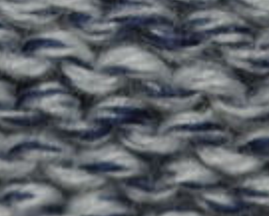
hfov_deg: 3.3
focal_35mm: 572
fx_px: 4558
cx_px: -648
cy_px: -250
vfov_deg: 2.7
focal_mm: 55
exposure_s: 1/60
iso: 800
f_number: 5.6
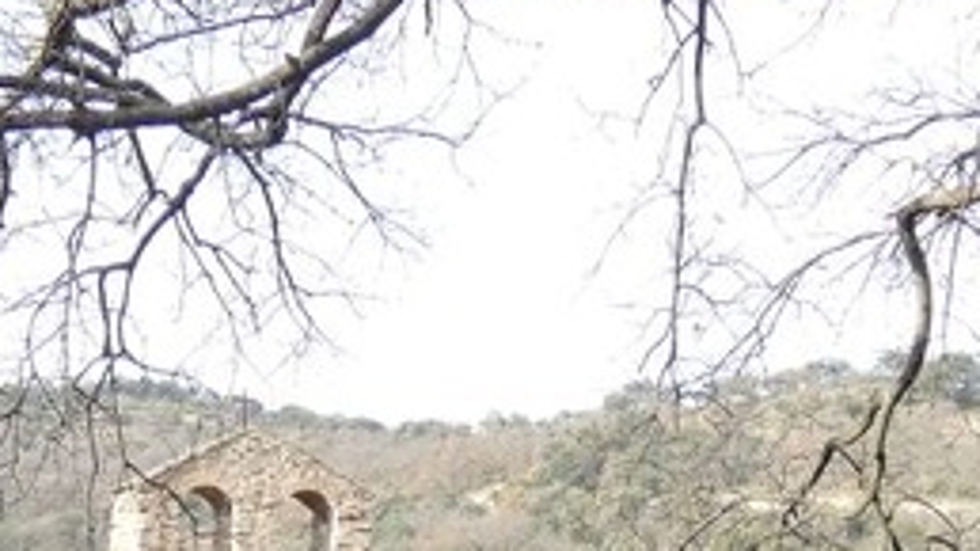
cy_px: 654
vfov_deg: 17.2
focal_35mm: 67
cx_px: 448
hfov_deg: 31.4
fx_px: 1741
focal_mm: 3.6
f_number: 2.8
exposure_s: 1/320
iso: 80
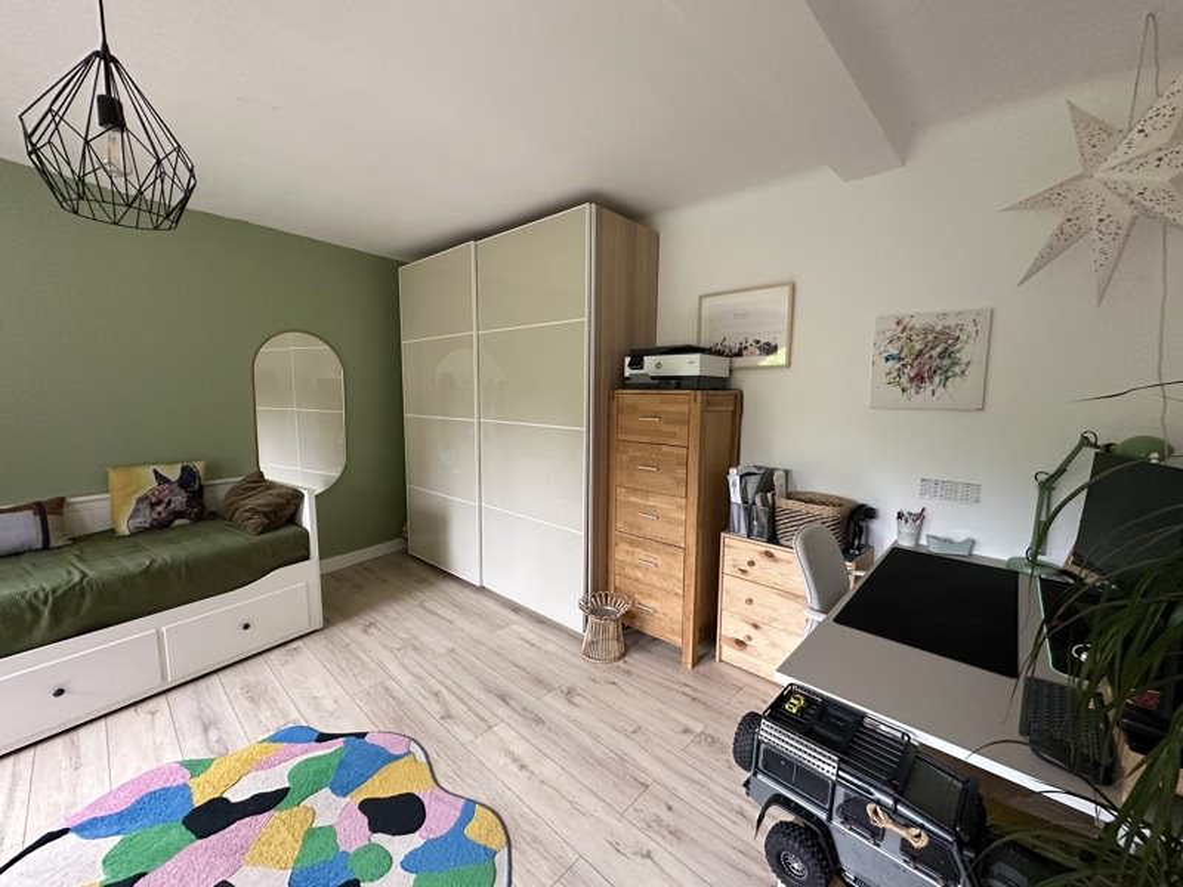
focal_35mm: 14
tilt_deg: -5.8
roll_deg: -0.5
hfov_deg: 102.1
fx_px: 478
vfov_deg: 85.7
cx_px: 592
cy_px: 444
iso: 320
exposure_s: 1/60
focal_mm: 2.22
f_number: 2.2
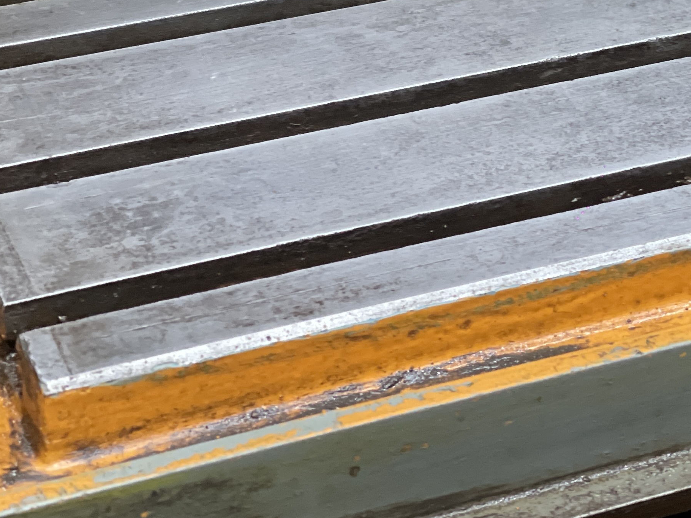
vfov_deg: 10.3
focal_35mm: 143
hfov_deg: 13.6
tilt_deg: -29.1
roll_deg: -4.6
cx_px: 681
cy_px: -17
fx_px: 2854
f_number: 2.2
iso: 250
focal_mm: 7.5
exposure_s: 1/40
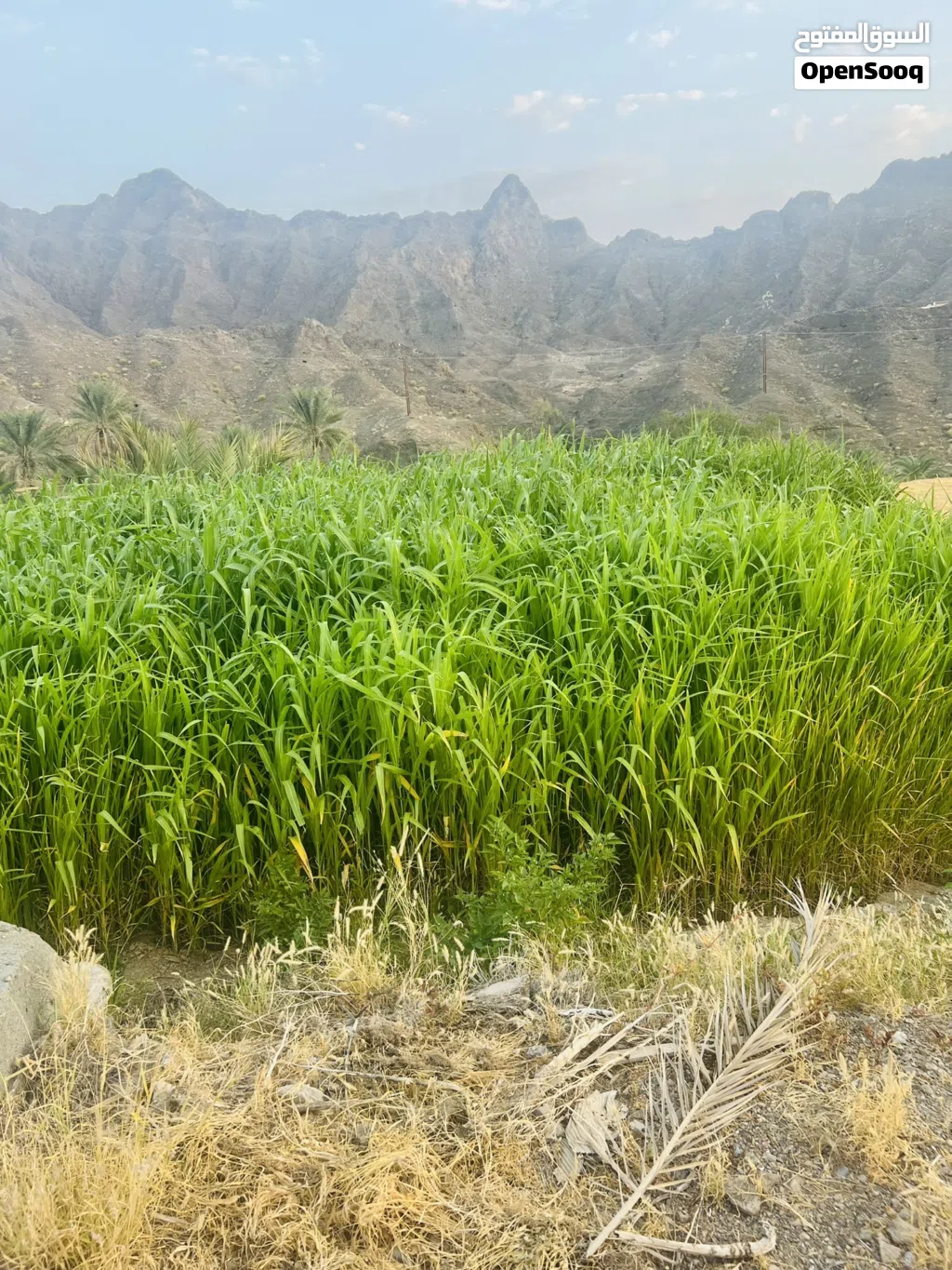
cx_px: 476
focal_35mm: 26
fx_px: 953
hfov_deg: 53.1
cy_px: 635
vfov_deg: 67.3
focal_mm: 5.7
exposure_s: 1/121
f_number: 1.5
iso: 50
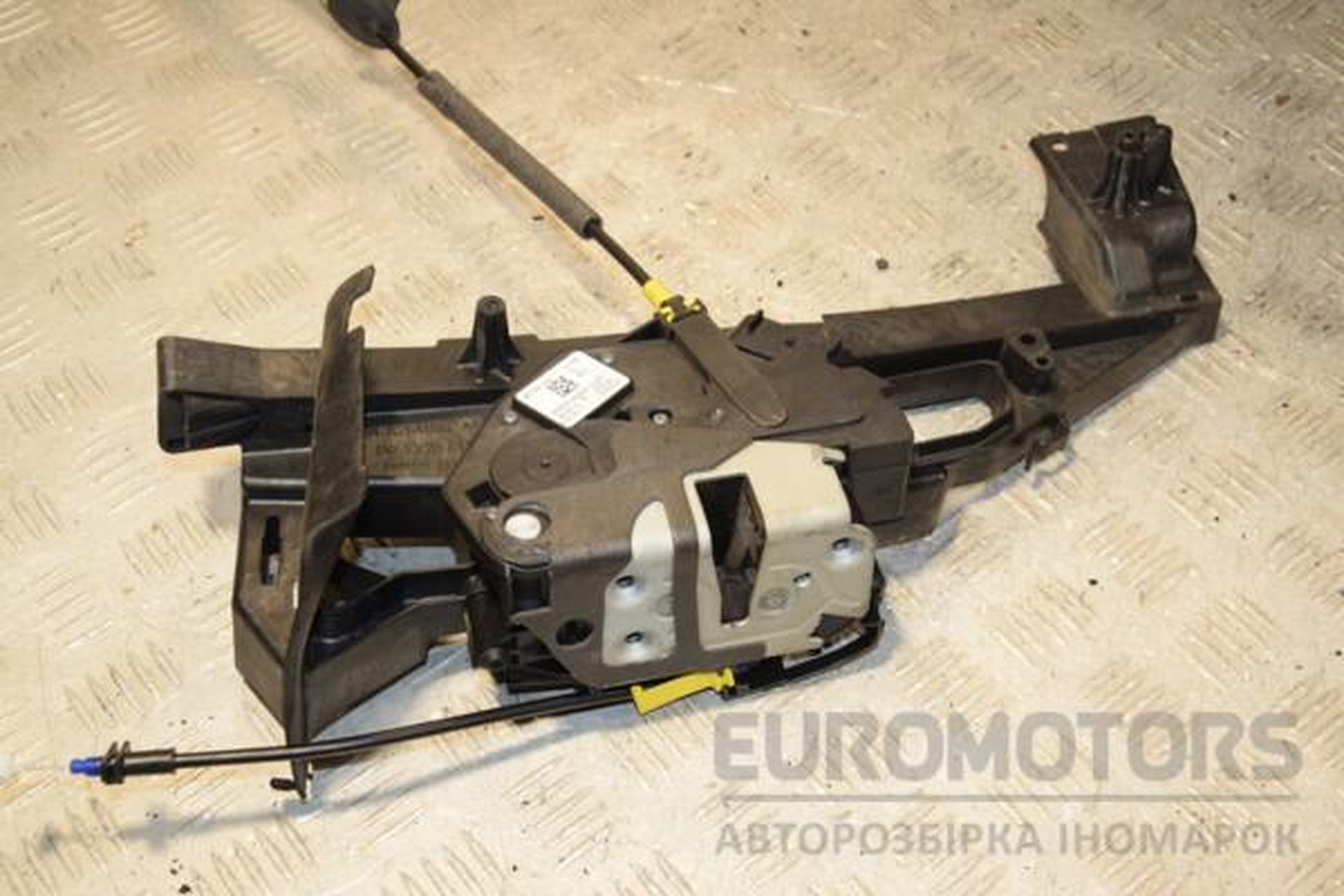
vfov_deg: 26.5
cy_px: 448
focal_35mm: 51
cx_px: 672
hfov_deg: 38.9
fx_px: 1904
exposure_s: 1/200
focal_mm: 34
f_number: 7.1
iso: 800
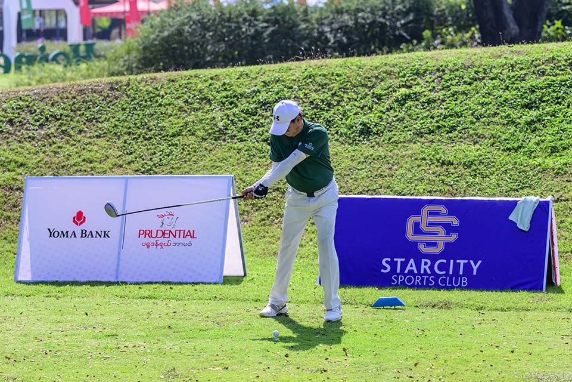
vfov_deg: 12.5
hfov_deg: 18.6
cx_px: 286
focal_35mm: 110
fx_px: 1748
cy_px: 191
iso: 1000
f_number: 3.5
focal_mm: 110
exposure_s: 1/10000
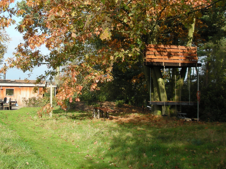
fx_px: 353
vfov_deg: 26.9
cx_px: 85
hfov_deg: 35.3
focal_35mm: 54
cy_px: 55
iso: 50
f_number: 3
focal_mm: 5.8
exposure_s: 1/288
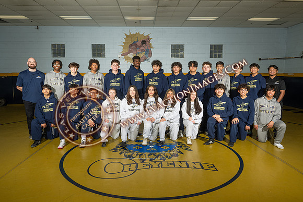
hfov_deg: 69.3
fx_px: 219
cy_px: 103
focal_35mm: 26
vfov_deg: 49.5
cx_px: 151
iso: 125
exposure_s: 1/160
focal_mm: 24
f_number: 8
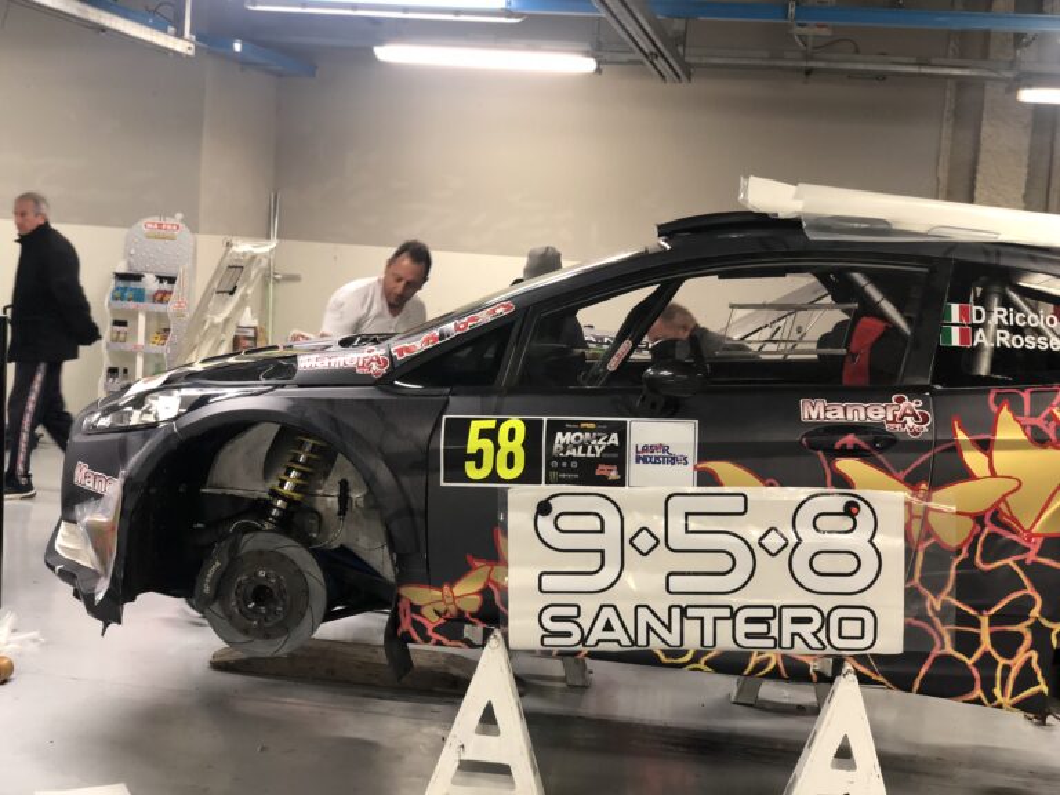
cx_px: 530
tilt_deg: -5.8
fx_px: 1592
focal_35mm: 52
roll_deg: -3.1
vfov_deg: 28.0
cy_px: 398
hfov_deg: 36.8
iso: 100
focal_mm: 6
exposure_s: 1/33
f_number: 2.4
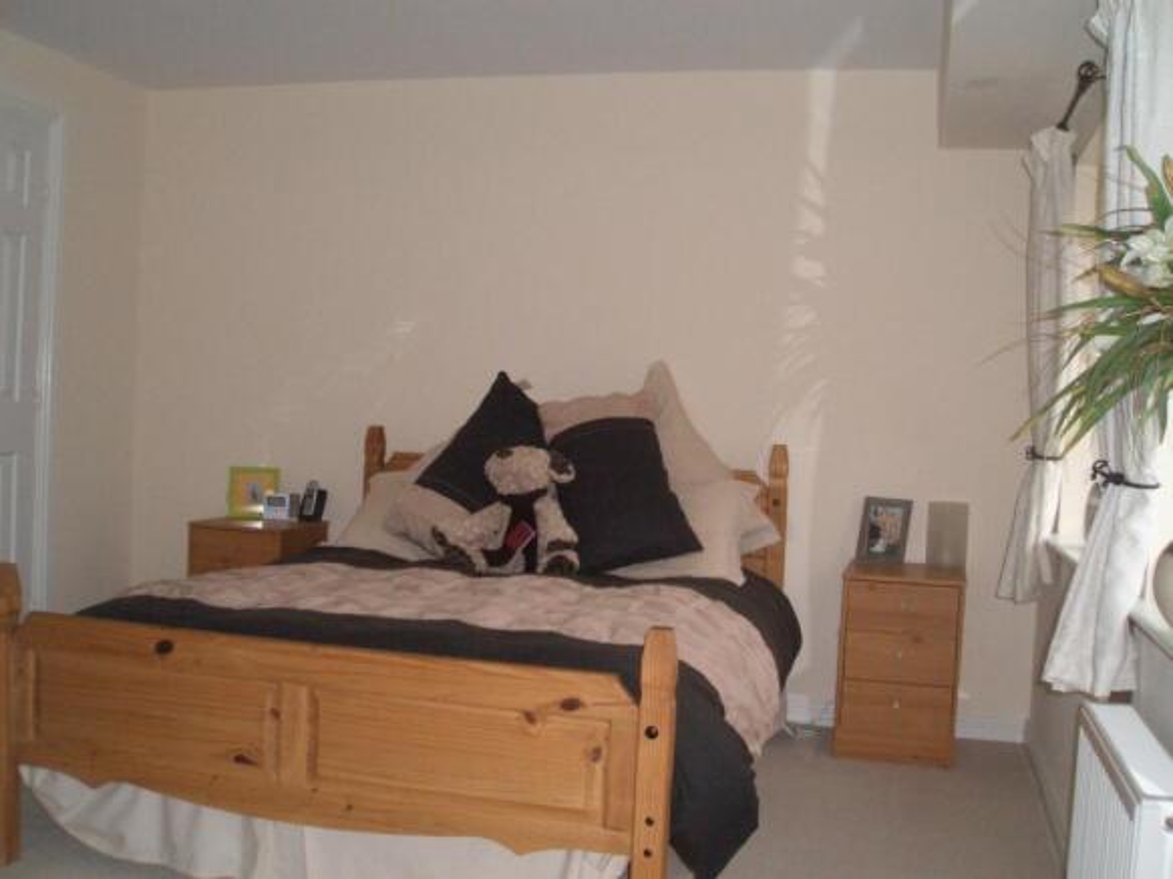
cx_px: 586
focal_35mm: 36
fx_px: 1220
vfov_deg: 39.6
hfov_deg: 51.4
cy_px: 440
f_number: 4
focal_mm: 4.8
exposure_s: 1/40
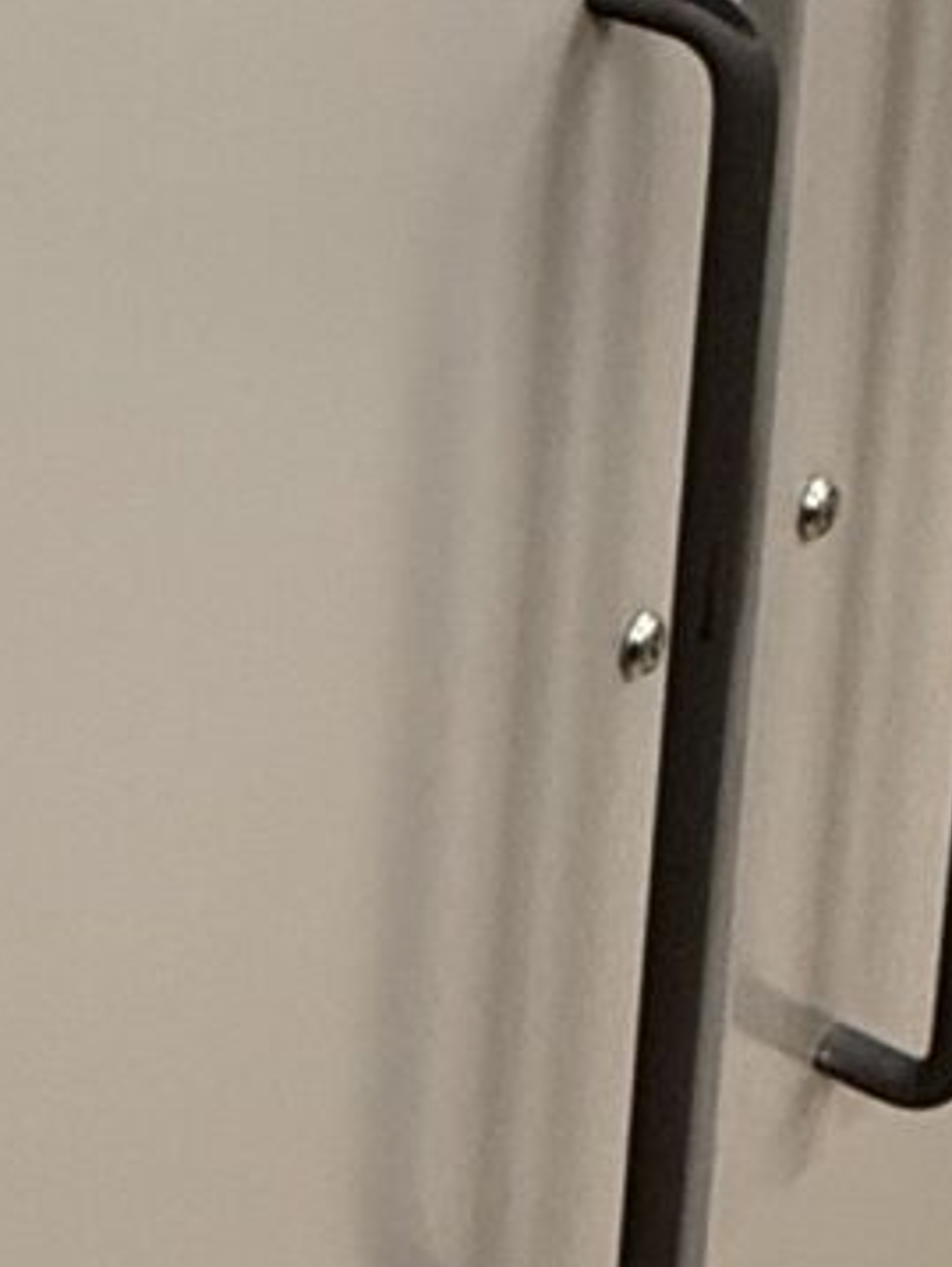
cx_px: -552
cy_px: -421
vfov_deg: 18.2
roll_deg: +0.2
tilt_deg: -13.7
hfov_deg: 13.8
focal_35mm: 100
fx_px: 3663
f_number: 2.2
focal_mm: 2.22
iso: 160
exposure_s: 1/120
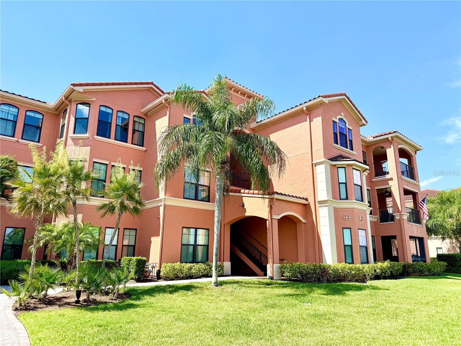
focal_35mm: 24
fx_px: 320
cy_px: 173
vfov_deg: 56.8
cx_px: 230
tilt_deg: +15.1
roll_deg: -0.3
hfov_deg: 71.6
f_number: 1.78
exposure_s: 1/3021
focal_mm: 6.76
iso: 80
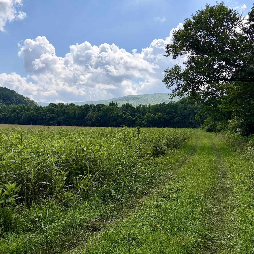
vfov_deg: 52.5
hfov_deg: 52.4
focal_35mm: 31
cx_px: 114
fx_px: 257
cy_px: 127
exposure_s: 1/4329
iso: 50
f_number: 1.6
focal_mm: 5.96
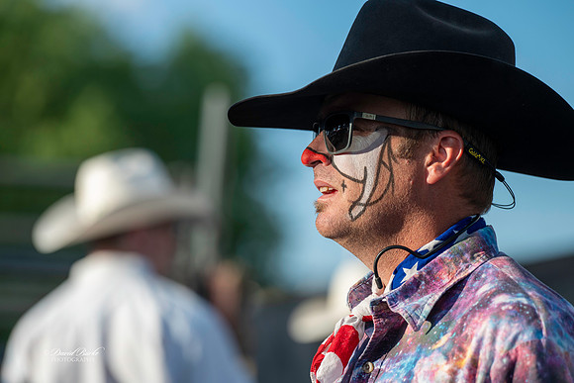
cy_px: 192
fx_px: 3189
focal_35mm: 200
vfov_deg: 6.9
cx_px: 287
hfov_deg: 10.3
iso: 180
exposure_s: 1/1000
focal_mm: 200
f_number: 4
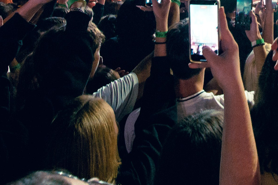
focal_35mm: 47
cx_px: 290
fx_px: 363
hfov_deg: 36.7
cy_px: -81
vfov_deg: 23.7
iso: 3200
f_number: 2.8
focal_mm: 9
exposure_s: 1/80
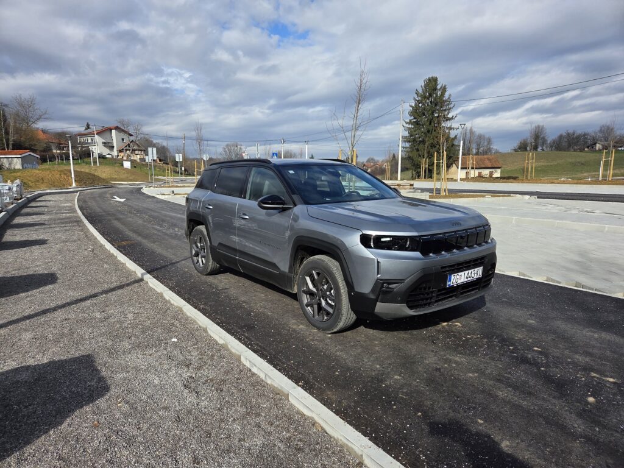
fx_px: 415
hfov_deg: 73.9
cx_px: 312
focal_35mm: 23
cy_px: 234
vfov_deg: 58.9
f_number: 1.8
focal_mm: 5.4
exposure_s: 1/5129
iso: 80
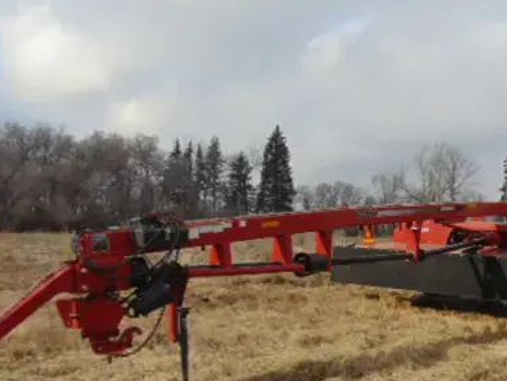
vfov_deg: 34.1
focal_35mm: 42
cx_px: 367
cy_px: 254
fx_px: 615
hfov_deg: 43.6
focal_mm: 4.5
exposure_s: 1/250
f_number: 7.7
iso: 80
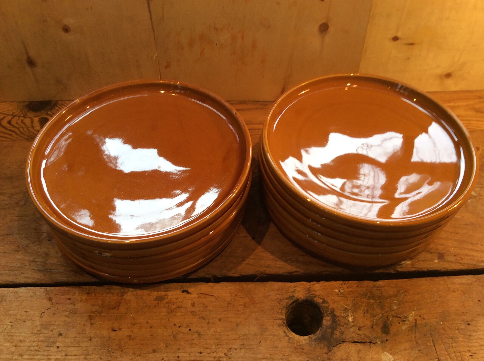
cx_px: 242
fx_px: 447
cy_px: 180
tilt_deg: -50.1
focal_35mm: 32
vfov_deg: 44.1
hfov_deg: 56.9
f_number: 2.4
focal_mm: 3.3
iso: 50
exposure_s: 1/25
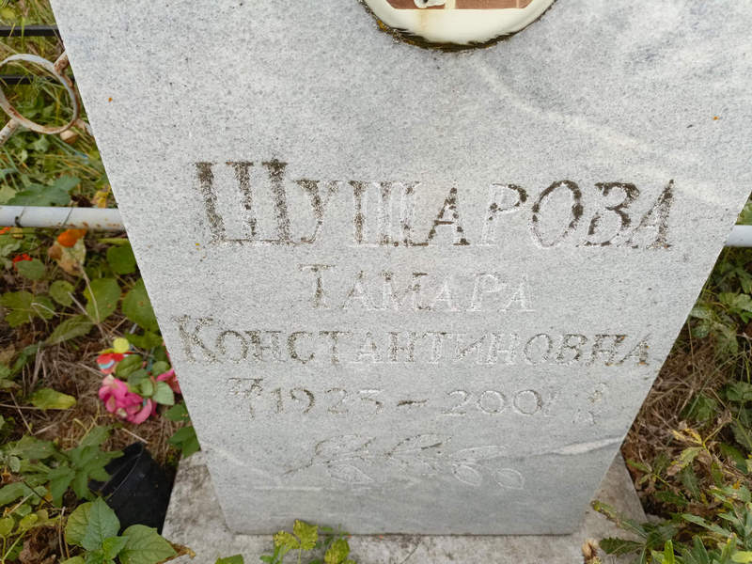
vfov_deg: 54.9
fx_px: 543
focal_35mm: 25
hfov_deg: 69.4
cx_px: 376
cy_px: 282
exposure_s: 1/135
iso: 110
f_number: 1.69
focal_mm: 4.76
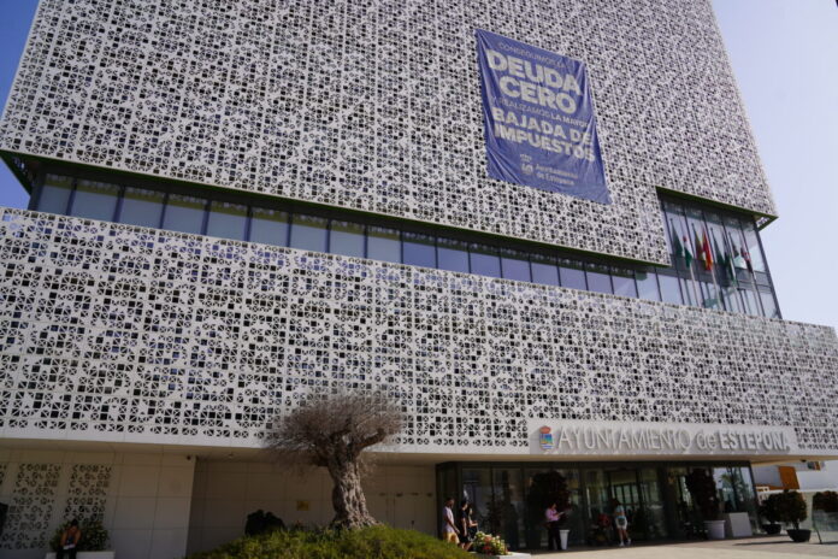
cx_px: 419
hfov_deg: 73.7
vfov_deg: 53.1
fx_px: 559
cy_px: 280
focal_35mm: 24
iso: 100
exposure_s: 1/640
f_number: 5
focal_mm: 24
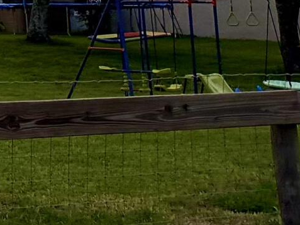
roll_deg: -0.2
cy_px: -211
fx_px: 1309
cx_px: -538
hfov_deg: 10.3
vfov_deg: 9.3
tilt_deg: +9.5
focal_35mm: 151
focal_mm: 6.86
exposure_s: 1/137
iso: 64
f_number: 1.78
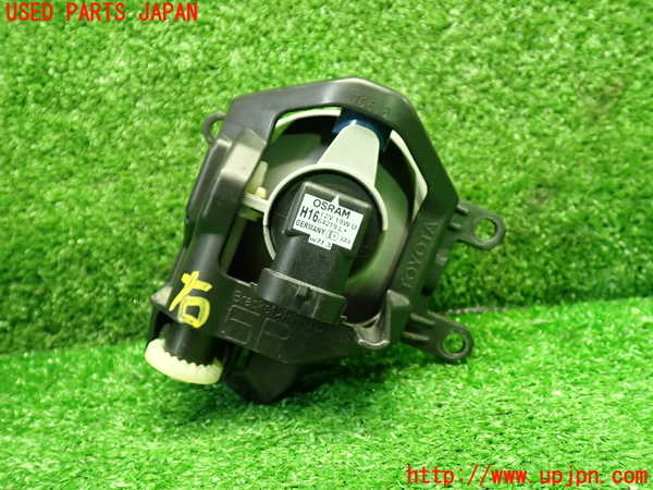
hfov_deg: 56.8
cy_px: 245
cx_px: 326
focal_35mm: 32
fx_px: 604
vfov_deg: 44.2
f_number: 2.4
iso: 500
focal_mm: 5.79
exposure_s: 1/30
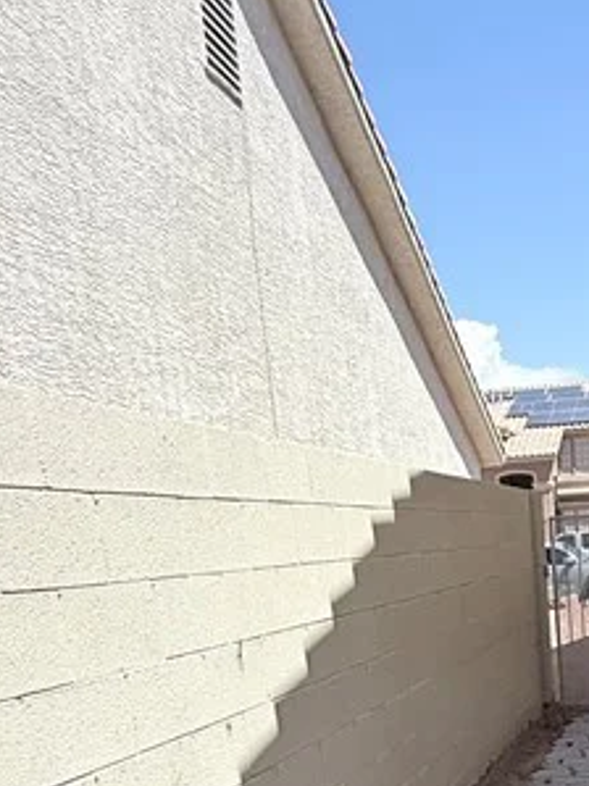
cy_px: 825
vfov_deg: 35.1
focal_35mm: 48
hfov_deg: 28.7
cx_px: 563
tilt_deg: -14.6
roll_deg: +2.3
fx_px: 1090
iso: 50
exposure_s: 1/1534
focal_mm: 2.22
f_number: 2.2
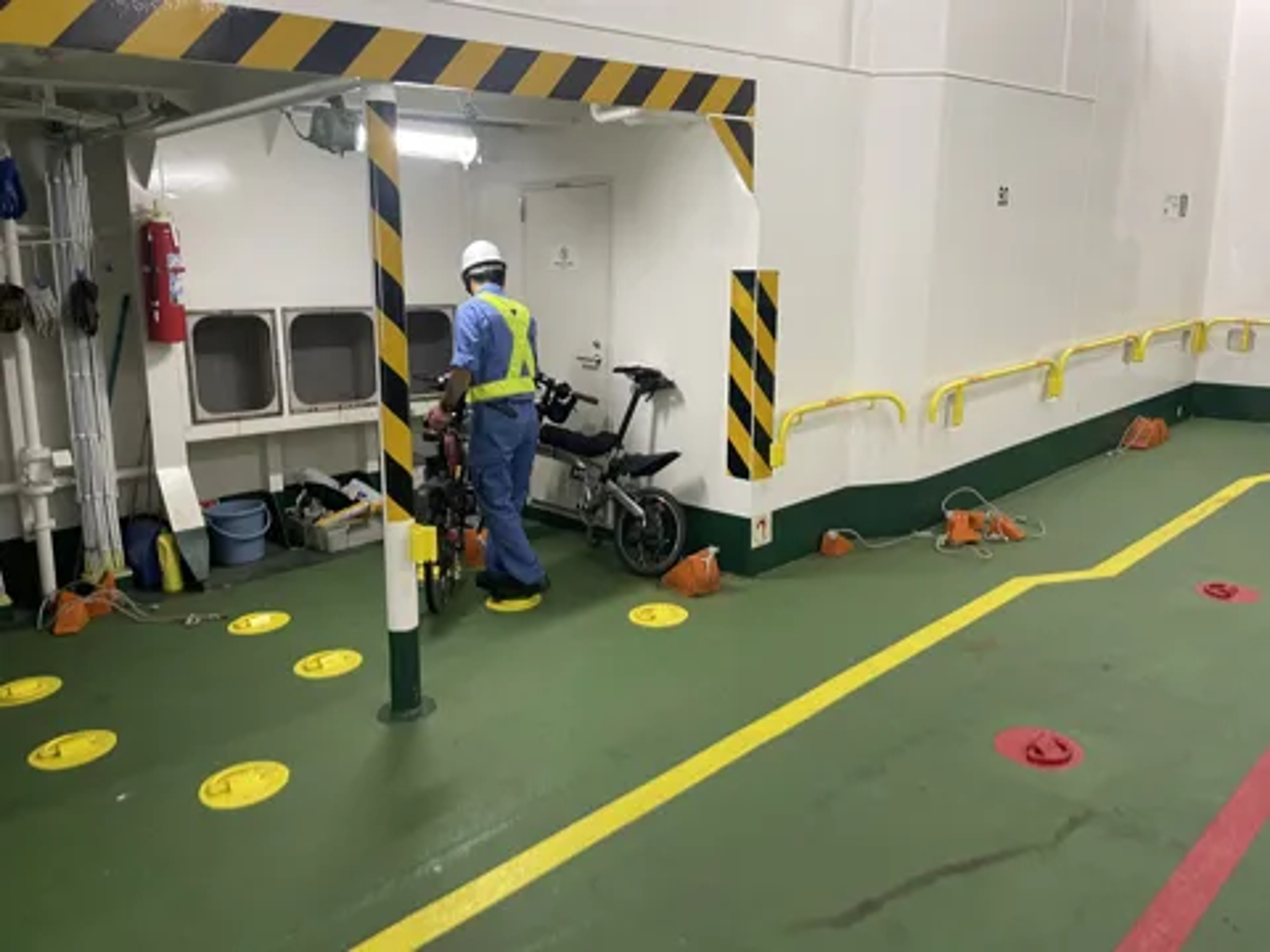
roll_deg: +0.9
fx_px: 954
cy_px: 476
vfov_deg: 53.1
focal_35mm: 26
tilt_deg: -10.6
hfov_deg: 67.3
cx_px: 635
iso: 125
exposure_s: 1/60
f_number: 1.6
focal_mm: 4.2
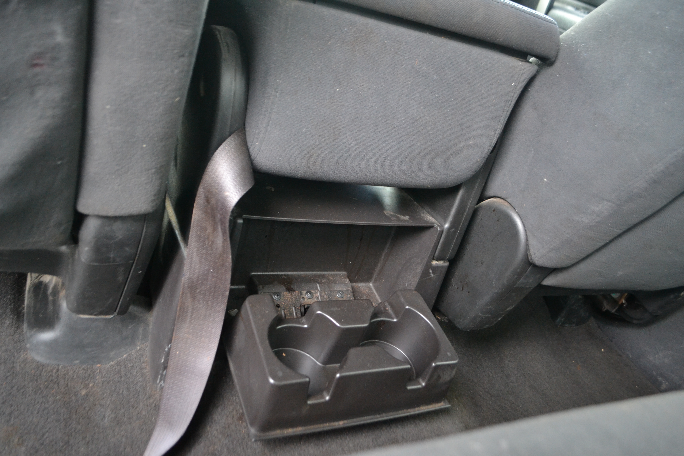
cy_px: 228
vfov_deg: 47.9
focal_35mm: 27
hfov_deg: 67.4
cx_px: 342
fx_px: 513
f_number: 3.5
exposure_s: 1/60
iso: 1800
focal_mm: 18
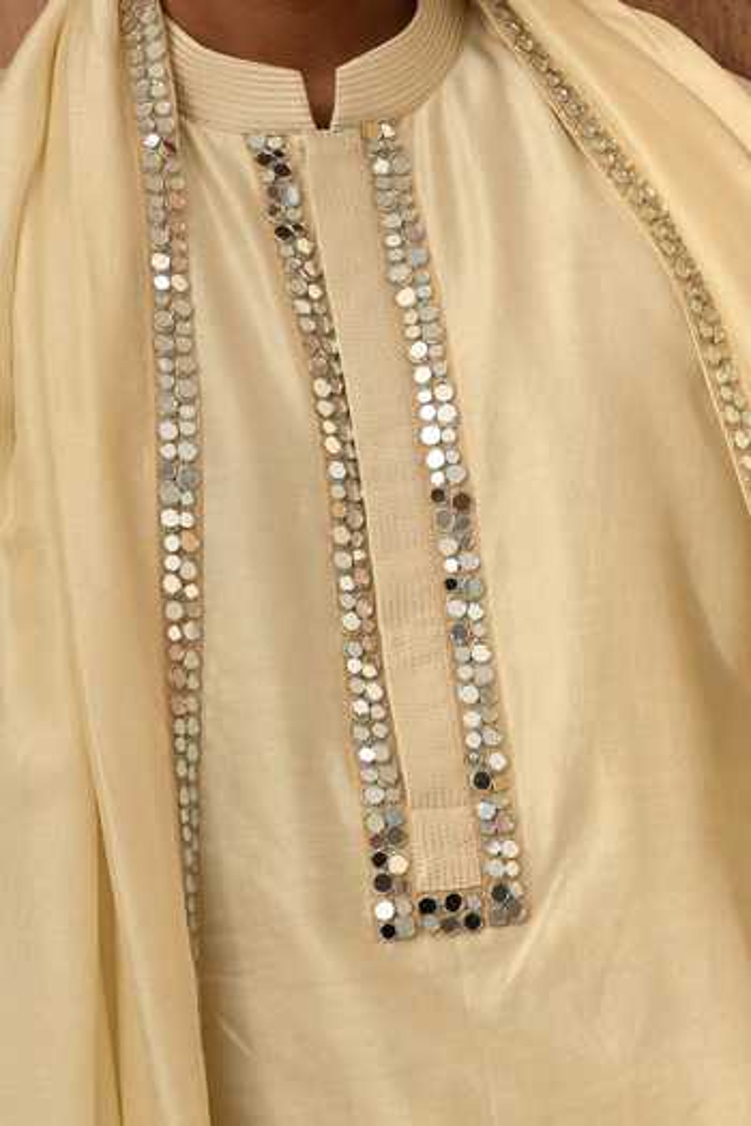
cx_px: 376
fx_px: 2472
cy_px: 563
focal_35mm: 79
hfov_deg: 17.3
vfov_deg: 25.7
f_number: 8
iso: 250
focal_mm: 79
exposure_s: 1/100
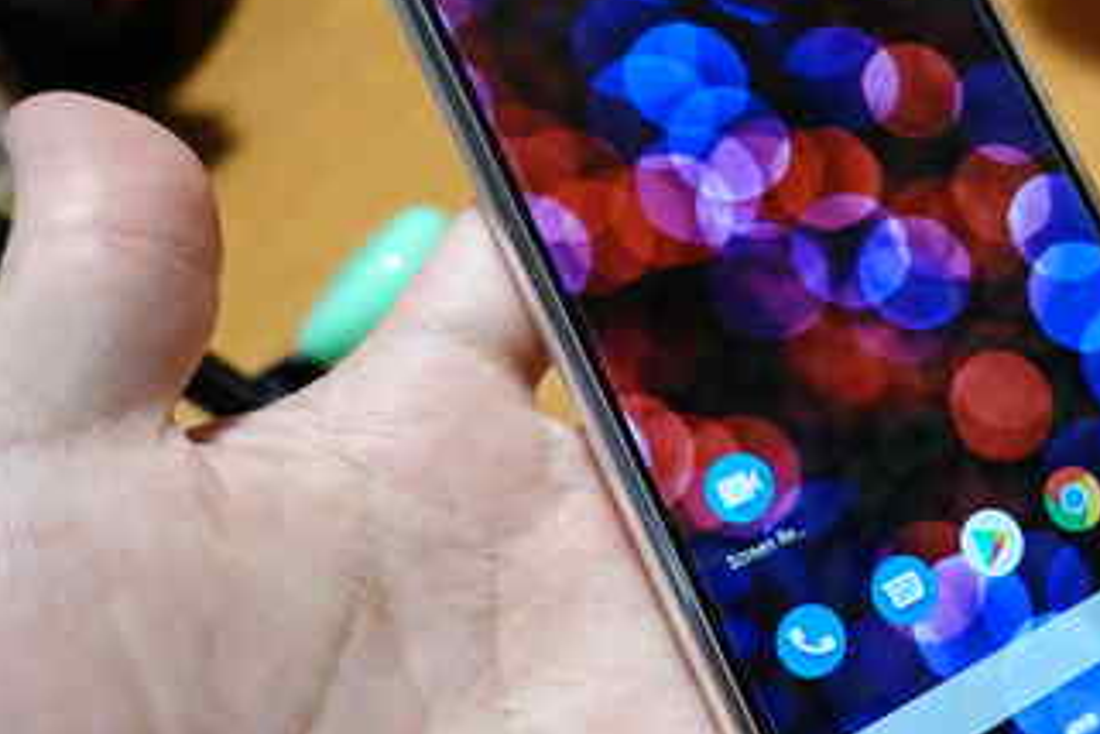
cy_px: 297
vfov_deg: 32.5
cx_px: 922
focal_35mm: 41
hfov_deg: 44.4
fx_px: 1253
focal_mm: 9
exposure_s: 1/30
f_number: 2.8
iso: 640
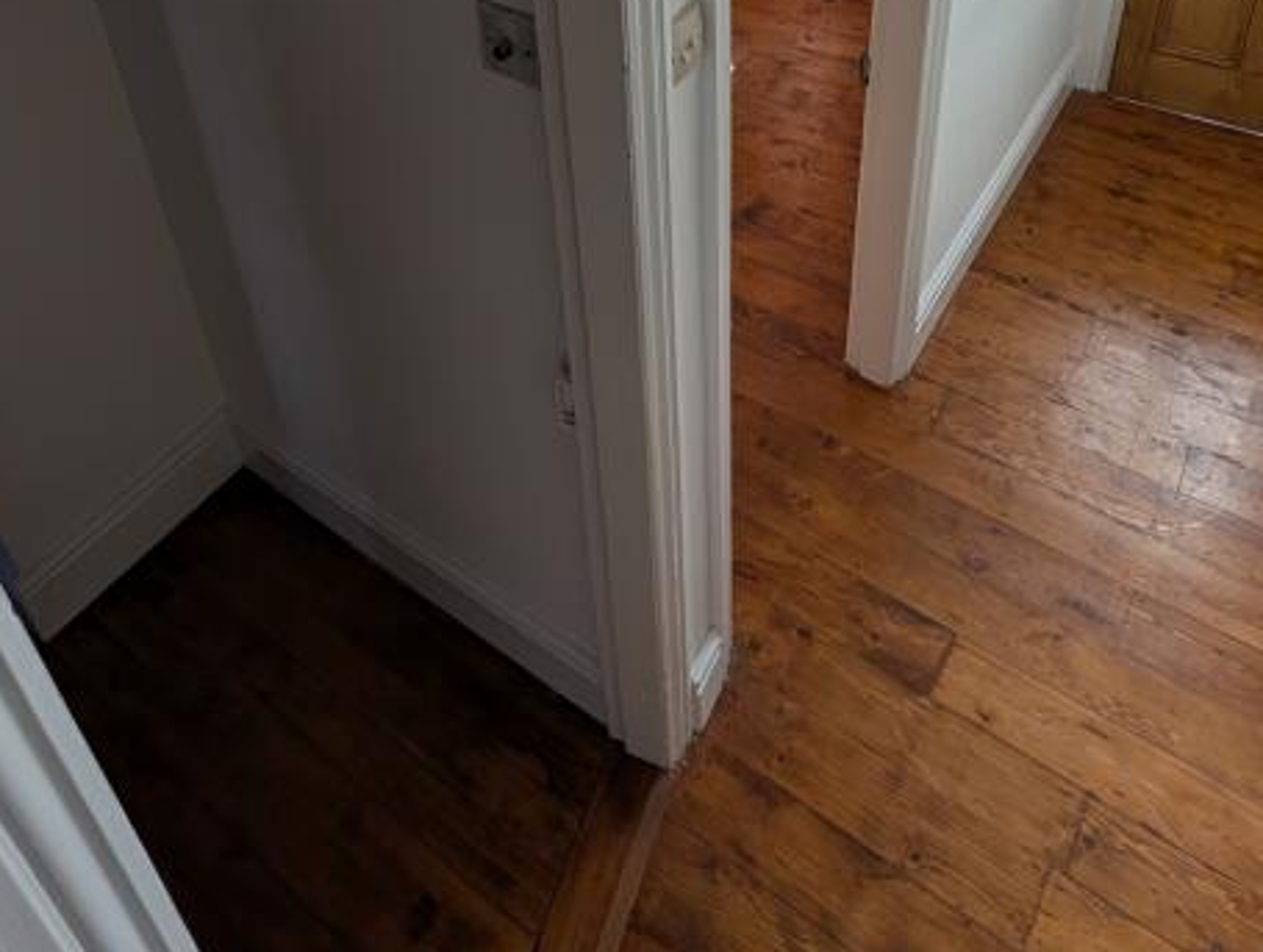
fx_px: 987
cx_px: 641
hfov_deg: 65.2
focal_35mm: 27
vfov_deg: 44.2
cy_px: 7
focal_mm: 2.02
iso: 63
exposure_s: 1/357
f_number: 1.7
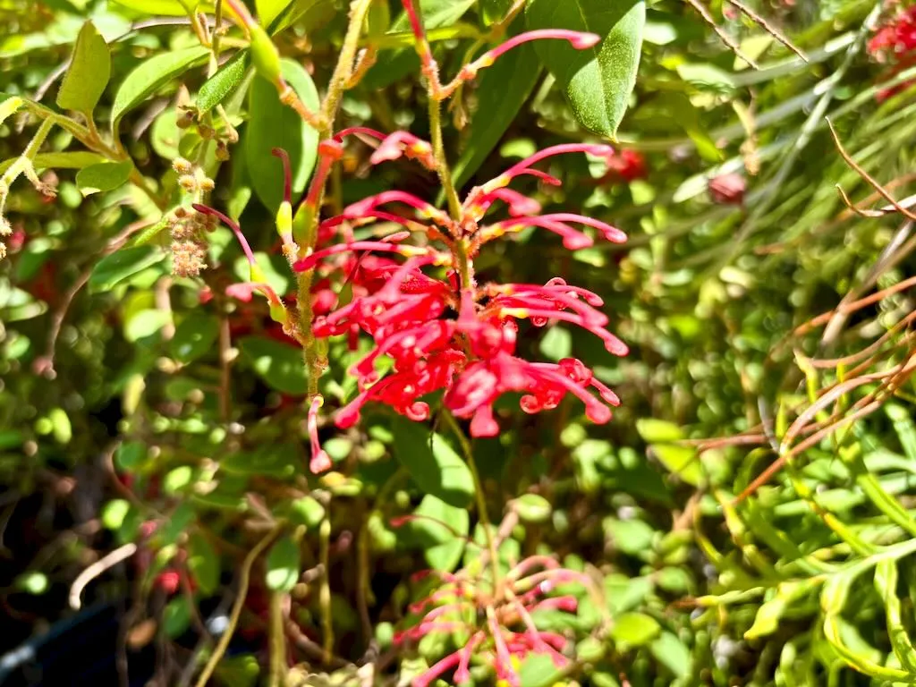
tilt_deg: -19.0
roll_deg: +1.7
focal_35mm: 26
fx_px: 688
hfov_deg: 67.3
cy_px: 344
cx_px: 458
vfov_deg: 53.1
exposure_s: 1/818
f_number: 1.6
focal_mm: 5.96
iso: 50
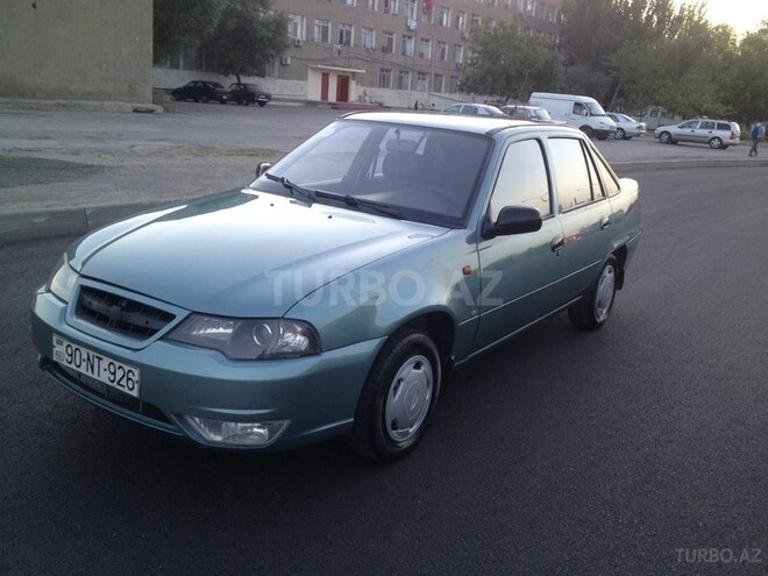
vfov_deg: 40.7
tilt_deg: -18.4
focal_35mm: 35
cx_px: 384
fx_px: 777
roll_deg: -4.7
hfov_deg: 52.6
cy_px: 288
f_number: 2.4
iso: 64
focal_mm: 4.28
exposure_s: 1/20
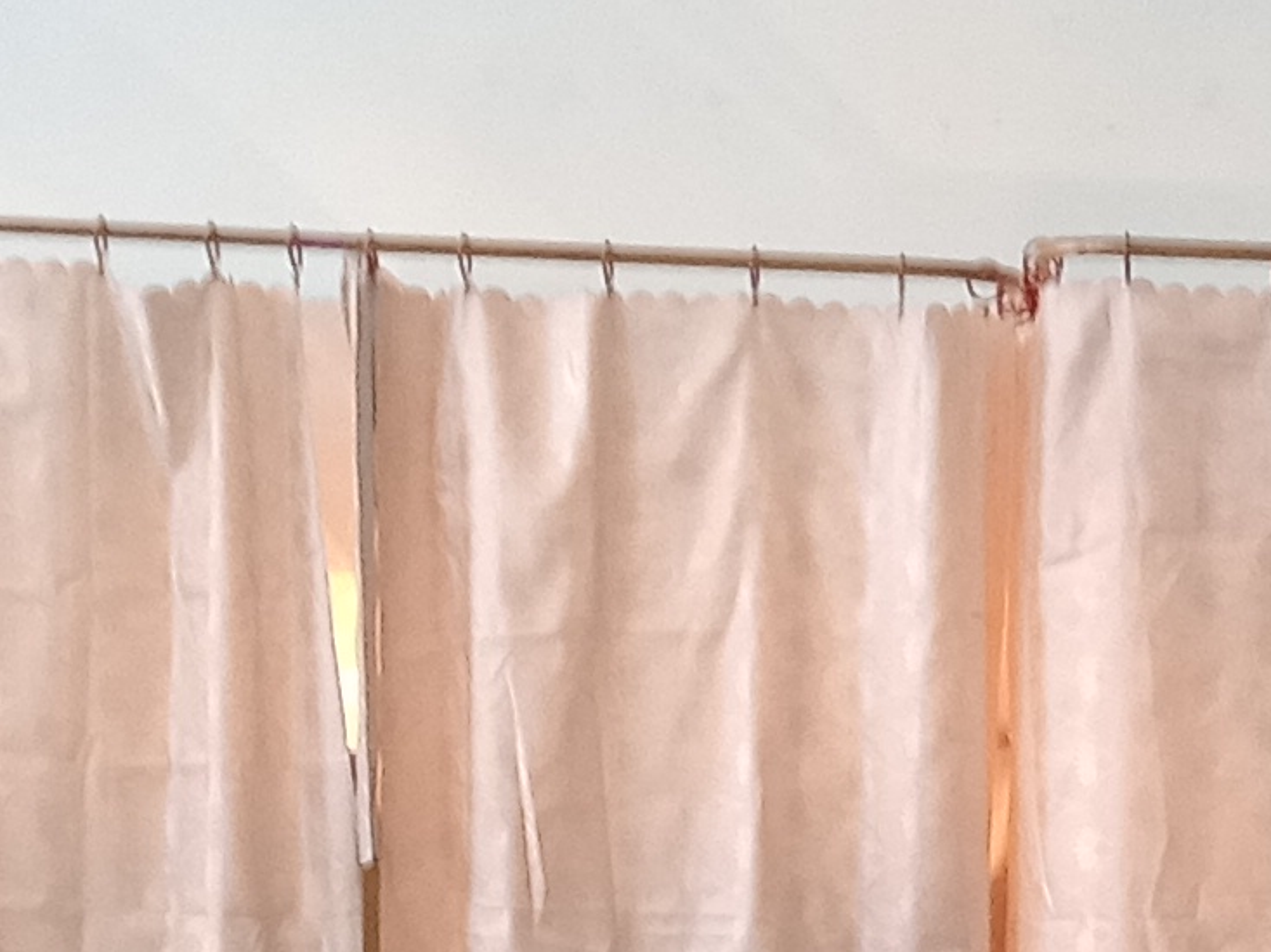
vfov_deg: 8.8
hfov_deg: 12.3
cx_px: 1193
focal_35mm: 159
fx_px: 5835
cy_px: 1897
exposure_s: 1/33.3
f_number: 2.2
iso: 273
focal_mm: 3.37
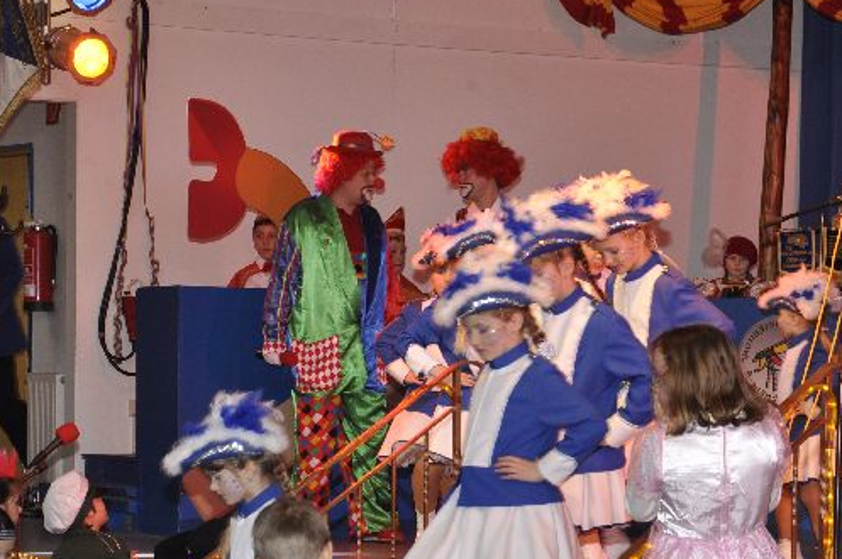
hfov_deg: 14.7
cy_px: 402
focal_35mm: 140
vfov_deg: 9.8
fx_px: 3270
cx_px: 535
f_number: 5
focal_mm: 58
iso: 400
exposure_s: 1/60
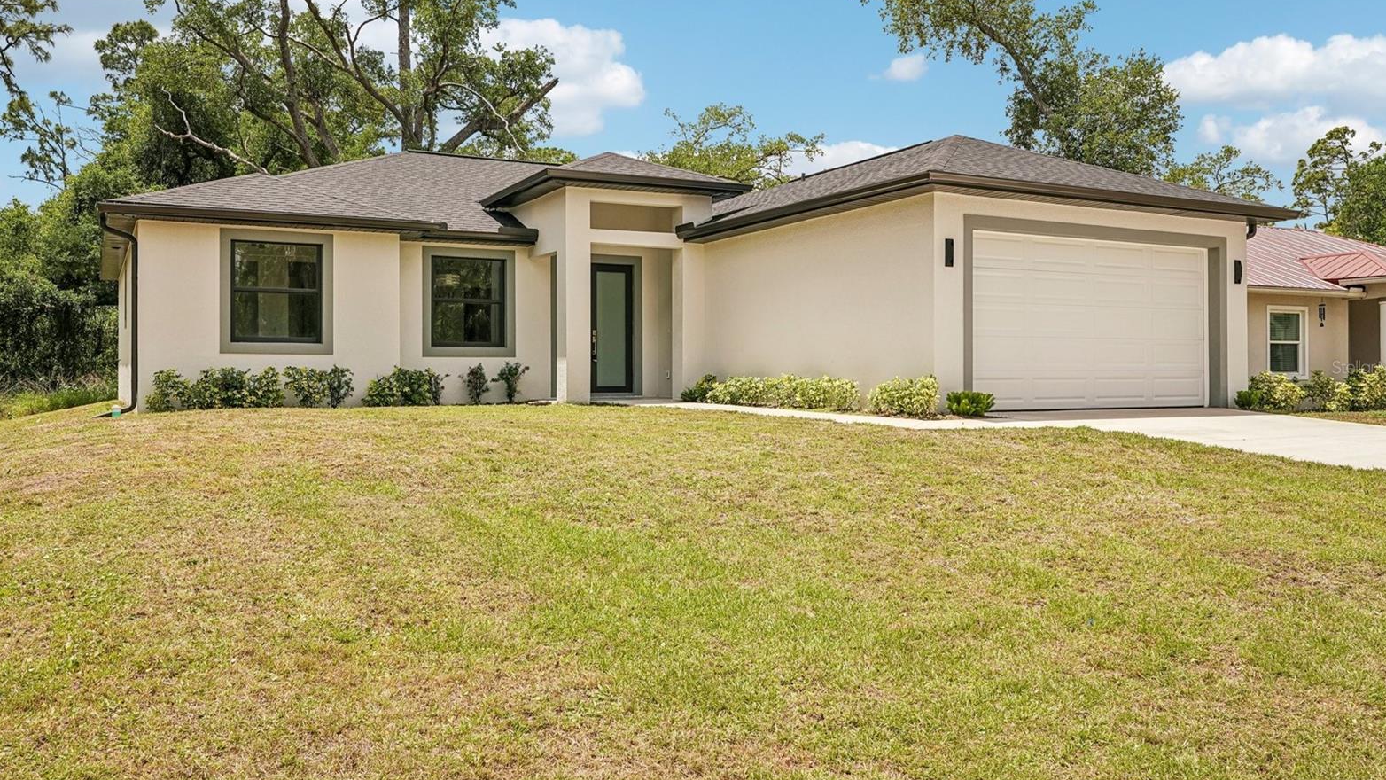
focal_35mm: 31
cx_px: 702
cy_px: 367
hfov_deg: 63.4
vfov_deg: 38.3
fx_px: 1122
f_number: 8
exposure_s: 1/800
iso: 400
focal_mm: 28.5
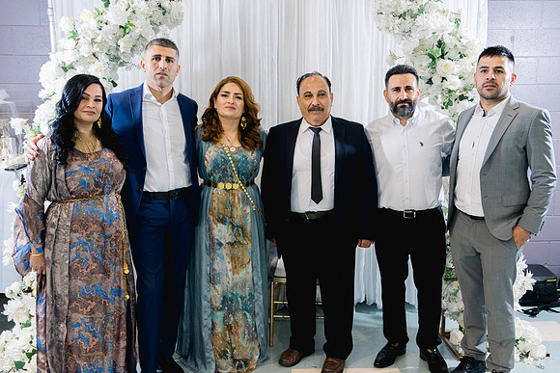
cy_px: 186
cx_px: 280
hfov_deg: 54.4
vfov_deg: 37.9
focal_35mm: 35
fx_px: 545
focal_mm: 35
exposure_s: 1/160
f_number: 2.8
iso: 800
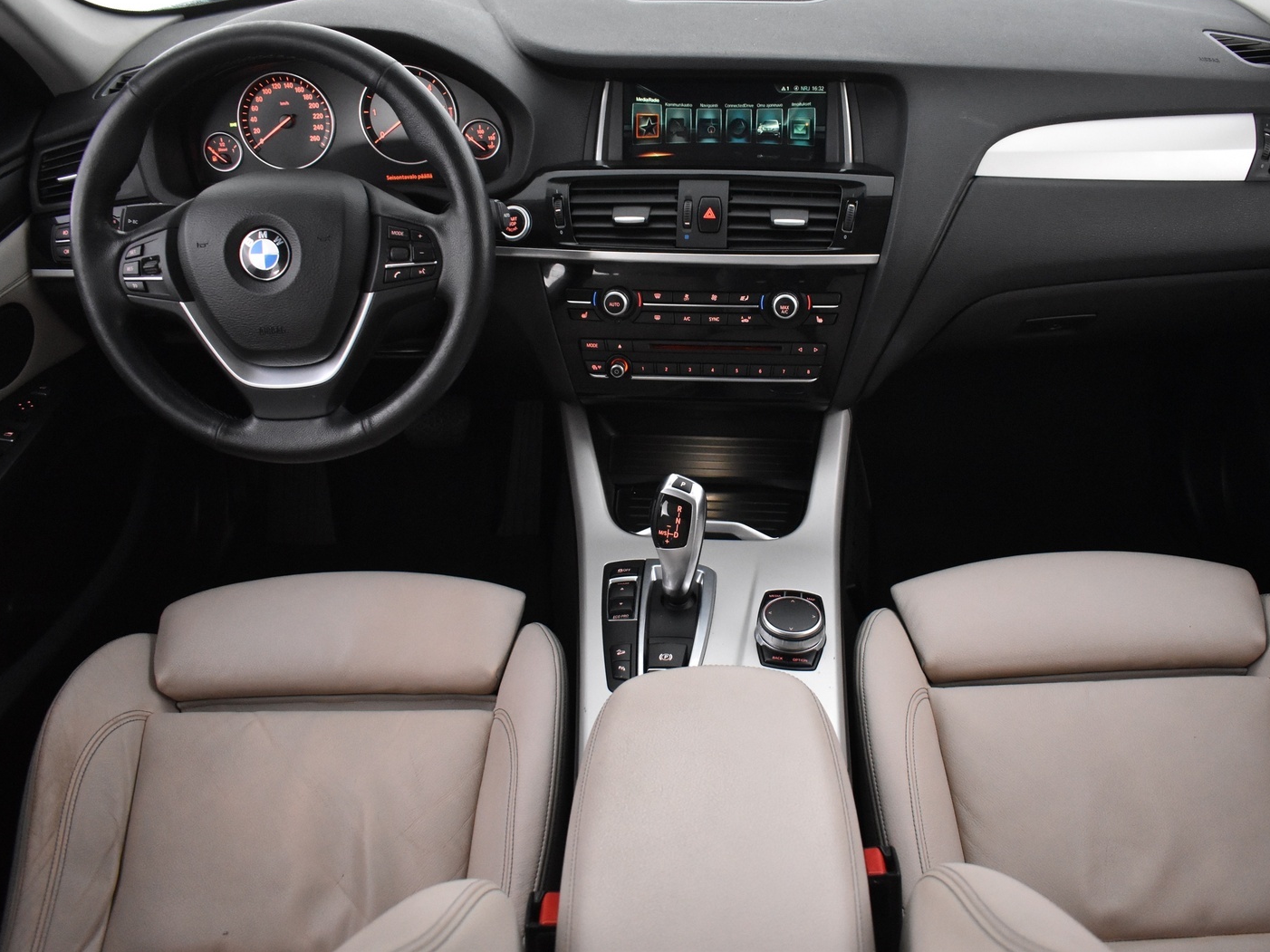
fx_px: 1100
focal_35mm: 30
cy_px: 464
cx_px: 702
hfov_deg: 59.8
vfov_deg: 46.8
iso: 3200
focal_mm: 18
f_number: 3.5
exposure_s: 1/30
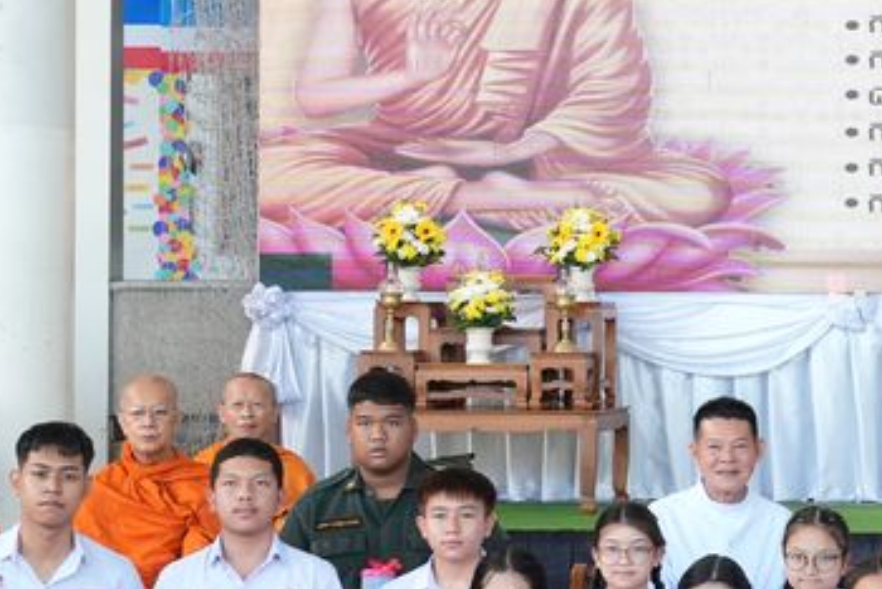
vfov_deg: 10.0
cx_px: 1081
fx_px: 3359
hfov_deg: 14.4
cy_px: 276
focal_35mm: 137
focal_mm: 32
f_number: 5.6
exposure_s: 1/125
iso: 1250
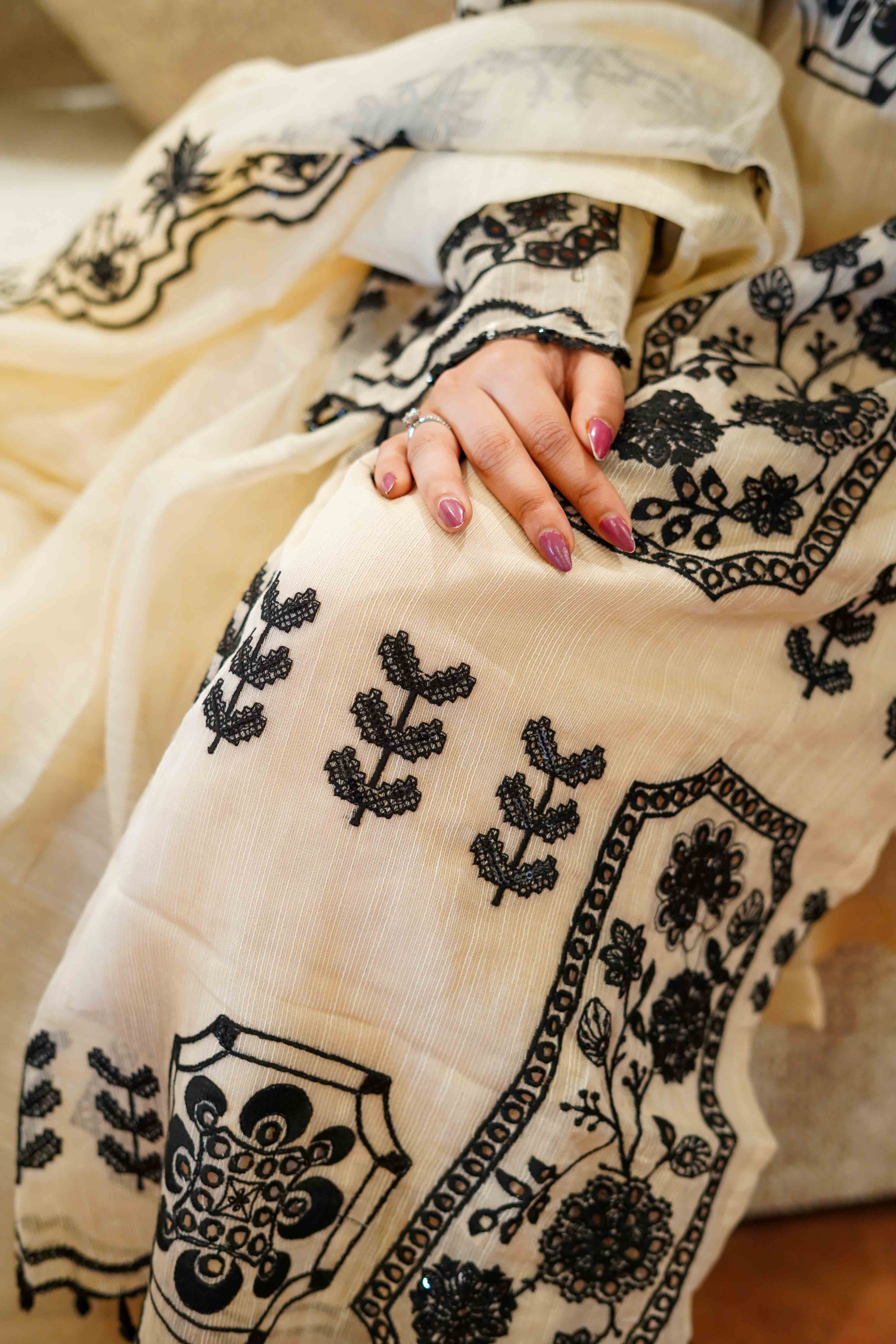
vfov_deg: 39.6
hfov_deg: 27.0
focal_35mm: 50
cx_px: 448
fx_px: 1867
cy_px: 672
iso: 1600
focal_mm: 50
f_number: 3.5
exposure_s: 1/90
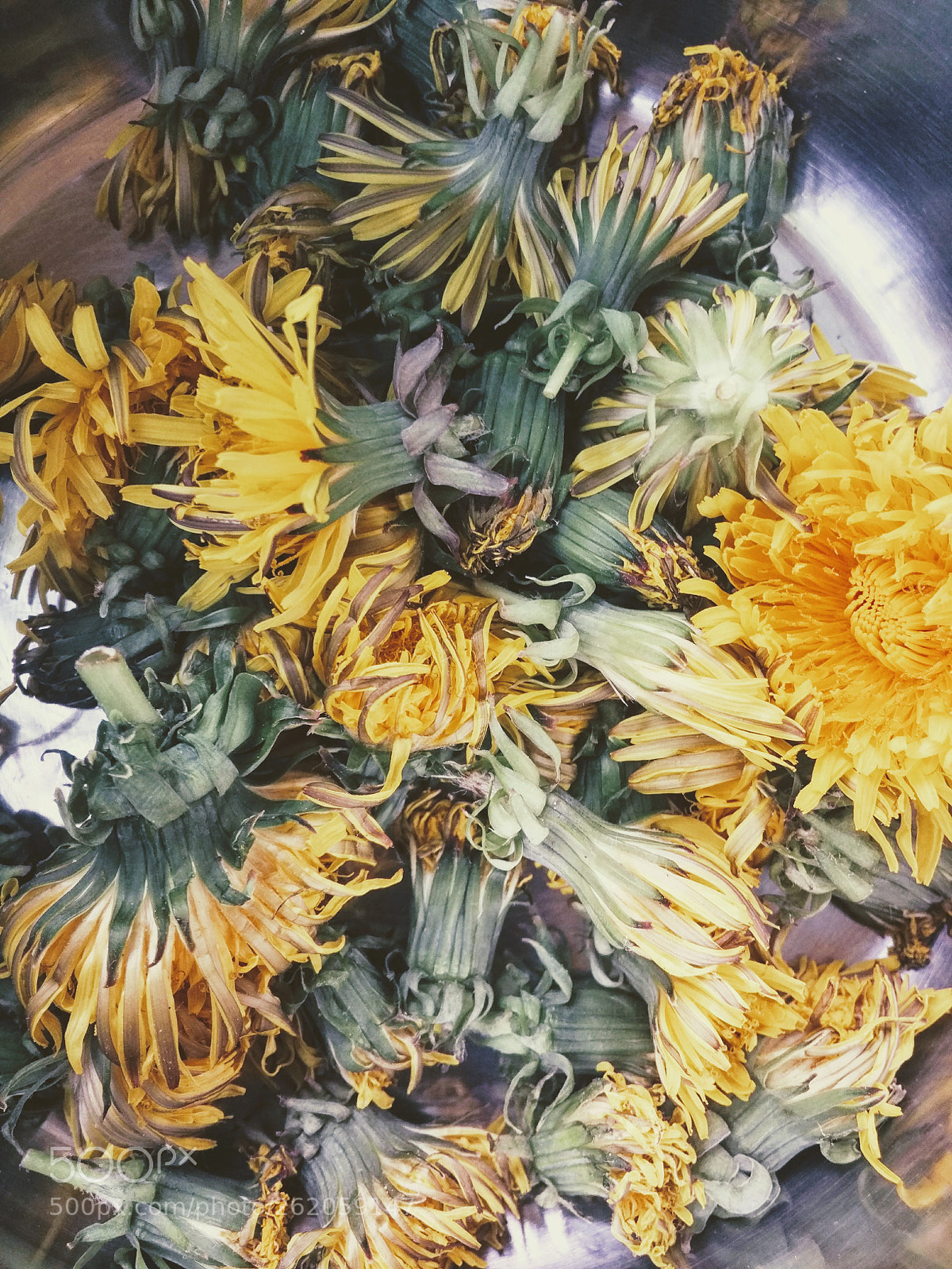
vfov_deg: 60.0
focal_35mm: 30
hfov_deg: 46.8
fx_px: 1100
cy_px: 634
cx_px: 476
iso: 337
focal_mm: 4.12
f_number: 2
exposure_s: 1/50
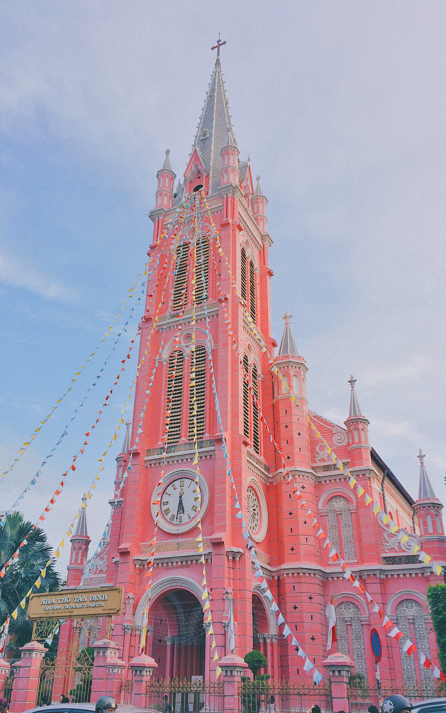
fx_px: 603
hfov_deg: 40.5
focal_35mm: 31
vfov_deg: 61.2
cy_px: 359
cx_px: 193
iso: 32
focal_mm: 4.15
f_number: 2.2
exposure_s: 1/483
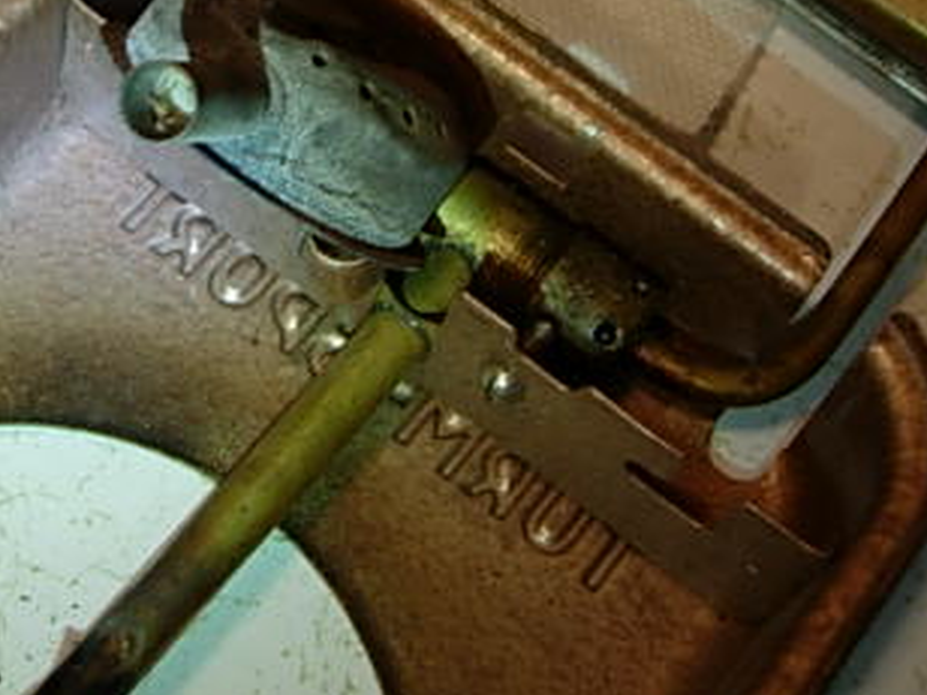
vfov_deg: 18.4
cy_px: 87
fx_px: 2116
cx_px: 184
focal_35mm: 79
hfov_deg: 24.3
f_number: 2.8
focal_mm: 7.8
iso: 64
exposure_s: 1/11.3
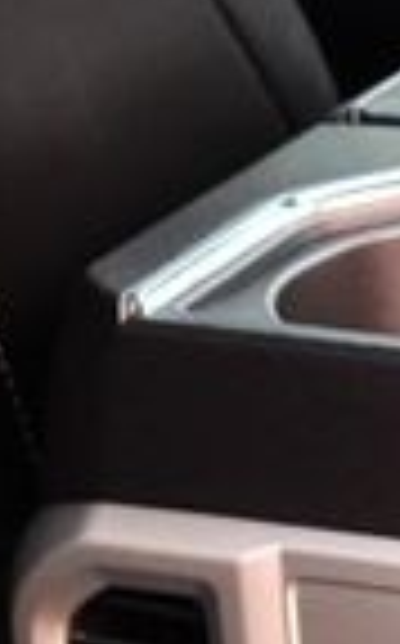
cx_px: 697
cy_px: 779
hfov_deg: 8.2
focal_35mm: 155
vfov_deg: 13.2
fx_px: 2712
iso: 2000
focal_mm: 23
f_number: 3.8
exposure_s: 1/125
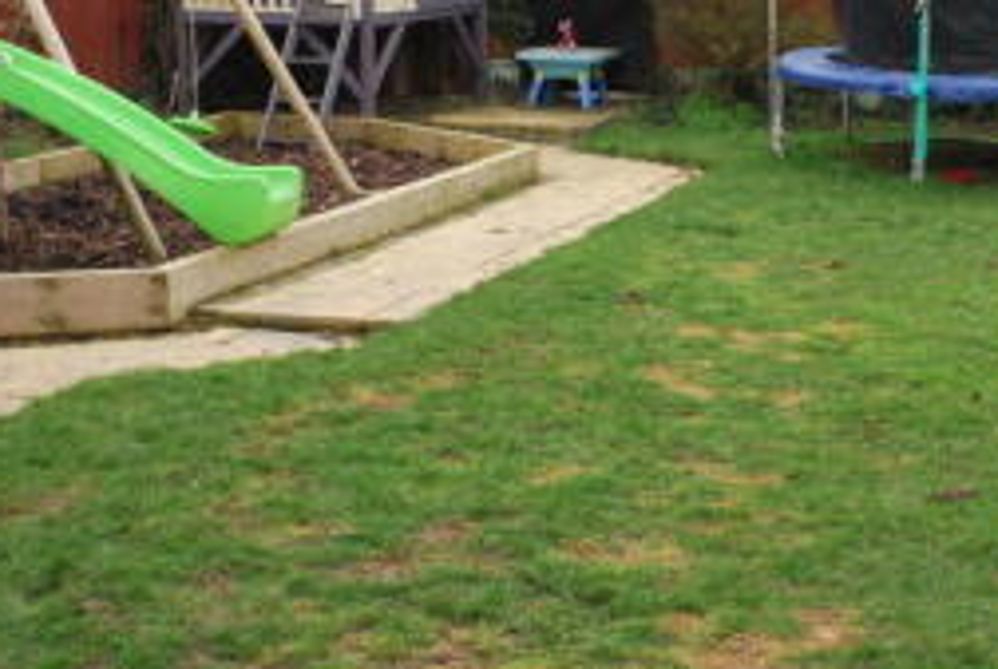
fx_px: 1944
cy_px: 200
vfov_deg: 19.4
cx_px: 572
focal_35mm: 70
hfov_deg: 28.8
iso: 180
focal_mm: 18
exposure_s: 1/125
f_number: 5.6
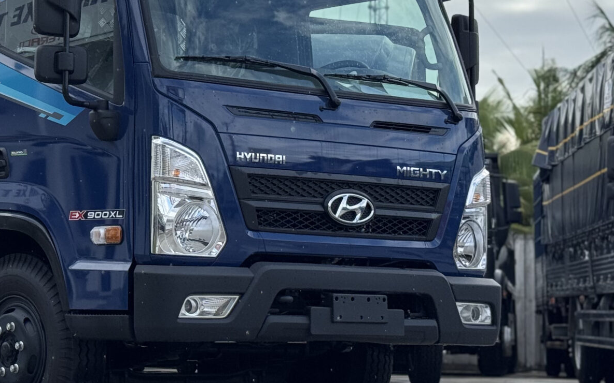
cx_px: 7
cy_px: 108
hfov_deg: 18.5
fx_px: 1841
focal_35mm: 110
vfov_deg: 11.9
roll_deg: -1.0
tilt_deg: +6.4
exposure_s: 1/2513
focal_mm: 6.76
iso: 64
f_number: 1.78
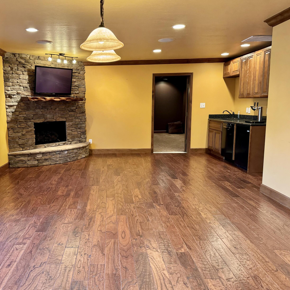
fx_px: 275
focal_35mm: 29
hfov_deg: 54.6
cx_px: 99
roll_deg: +0.3
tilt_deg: -8.9
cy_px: 147
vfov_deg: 55.6
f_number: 1.78
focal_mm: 6.76
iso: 500
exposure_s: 1/60
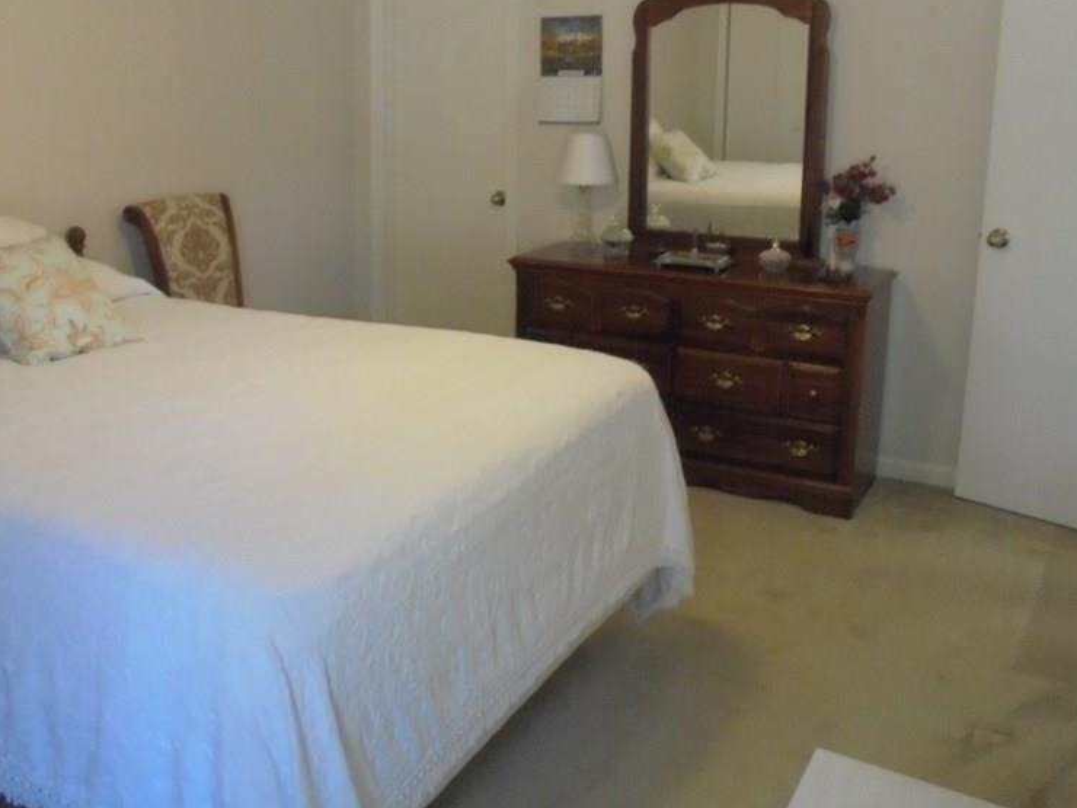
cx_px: 393
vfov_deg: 39.4
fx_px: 1120
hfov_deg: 50.7
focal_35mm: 36
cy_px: 297
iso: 400
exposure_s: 1/25
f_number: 3.5
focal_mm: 4.6
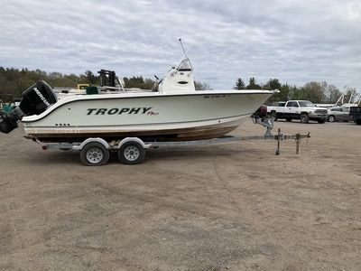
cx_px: 180
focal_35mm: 29
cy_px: 136
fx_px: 302
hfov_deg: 61.7
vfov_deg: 48.2
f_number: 1.8
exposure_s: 1/2320
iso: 25
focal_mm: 3
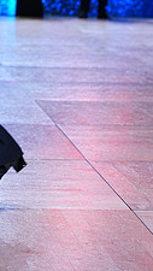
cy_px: -60
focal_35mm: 189
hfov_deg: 6.4
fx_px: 1360
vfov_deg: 11.2
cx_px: -55
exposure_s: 1/500
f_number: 4
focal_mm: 70
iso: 1000
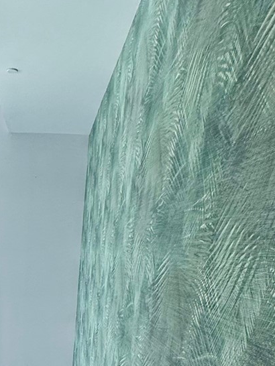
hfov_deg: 33.2
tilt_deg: -23.4
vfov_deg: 36.0
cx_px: 23
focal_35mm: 41
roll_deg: -0.1
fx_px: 434
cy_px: 436
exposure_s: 1/120
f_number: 2.2
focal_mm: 2.22
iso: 200
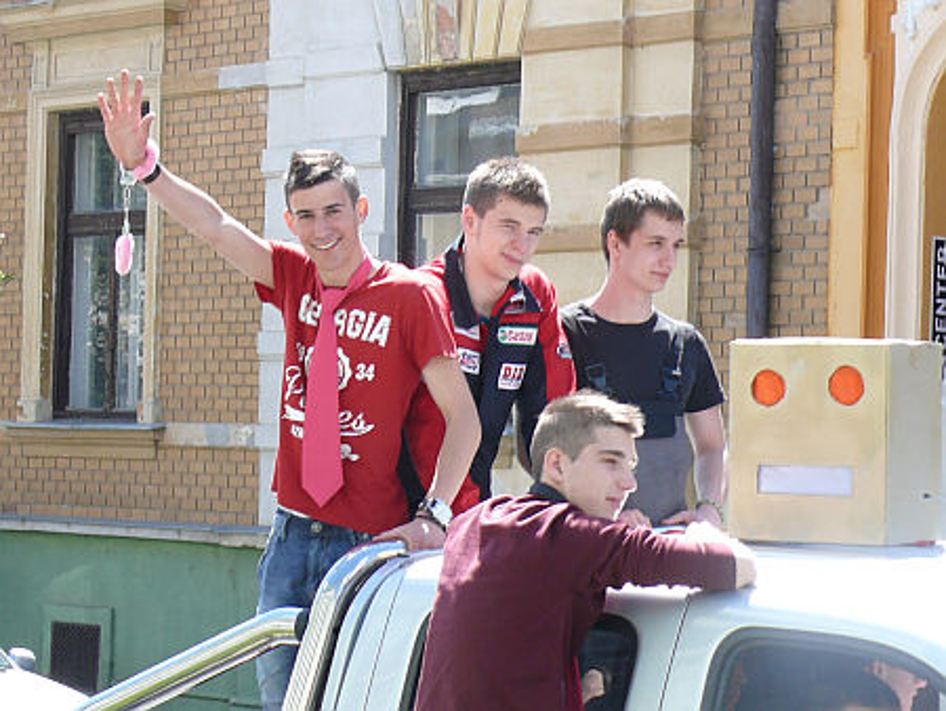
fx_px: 3062
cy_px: 356
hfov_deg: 17.6
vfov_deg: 13.2
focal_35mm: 112
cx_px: 473
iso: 100
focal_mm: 14.1
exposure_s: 1/250
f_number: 4
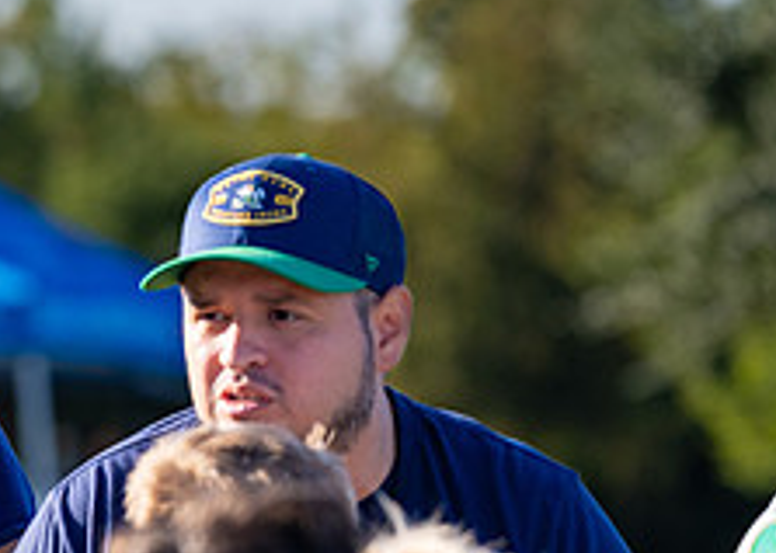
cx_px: -453
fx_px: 9581
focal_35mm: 435
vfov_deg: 3.3
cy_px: 148
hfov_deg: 4.6
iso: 200
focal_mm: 125
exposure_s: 1/2500
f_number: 2.8
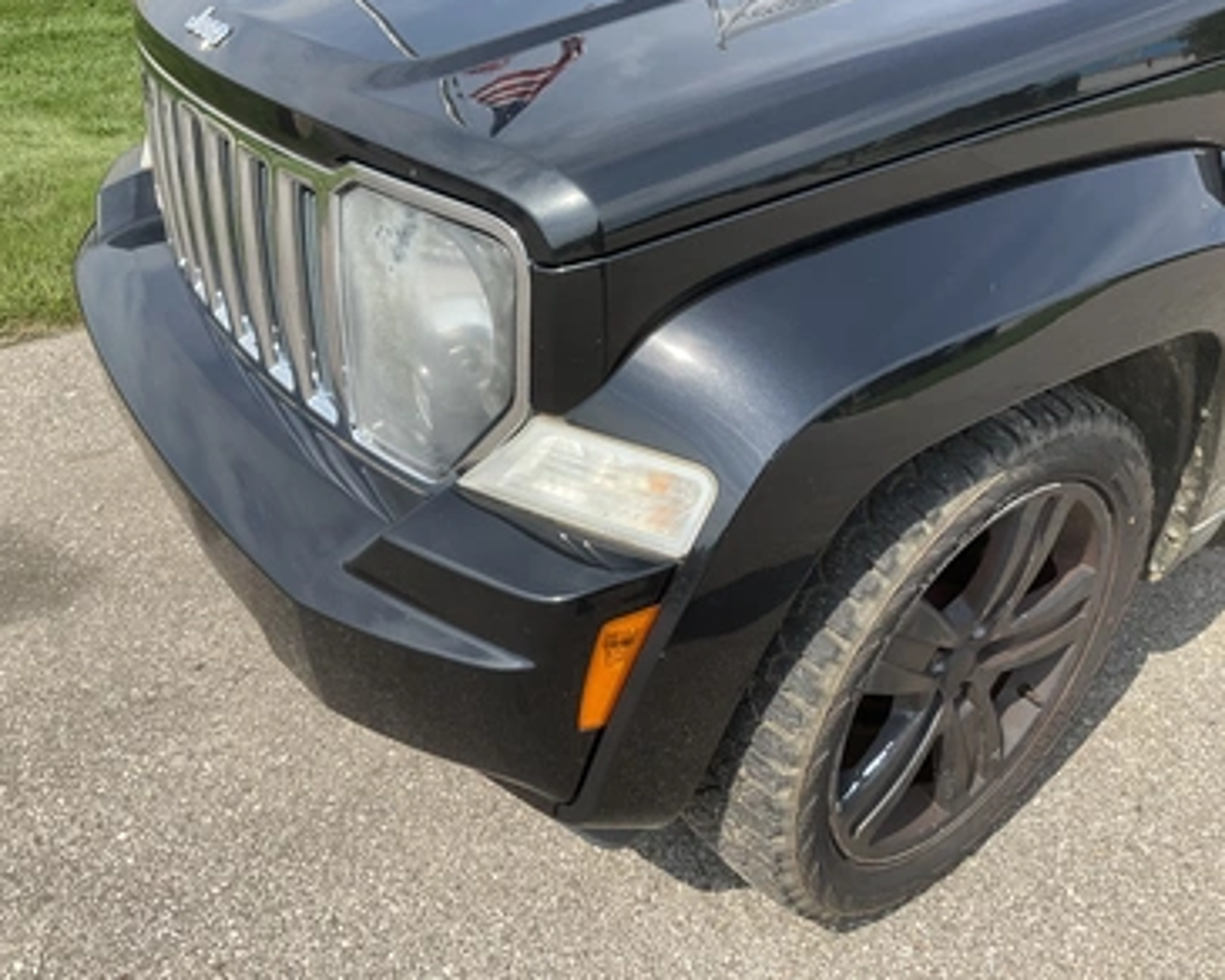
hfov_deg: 57.2
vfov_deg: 47.1
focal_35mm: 31
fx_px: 1124
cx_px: 611
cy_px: 493
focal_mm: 3
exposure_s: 1/1076
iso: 25
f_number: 1.8
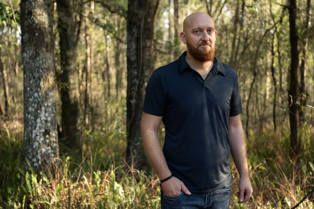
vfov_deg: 21.9
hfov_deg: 32.4
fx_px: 540
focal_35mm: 62
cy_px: 104
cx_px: 157
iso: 640
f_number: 4.5
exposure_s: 1/400
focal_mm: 62
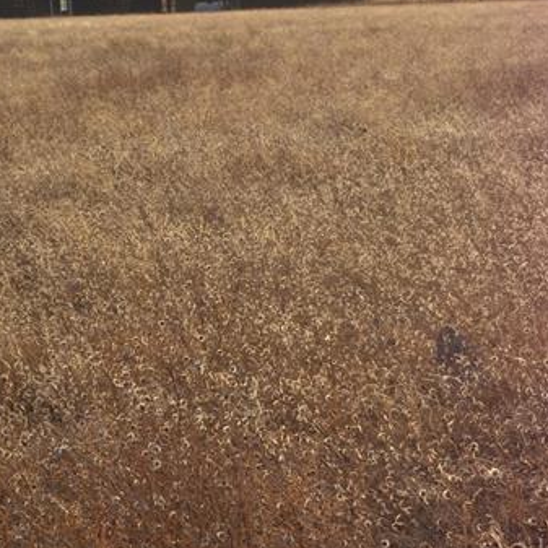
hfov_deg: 8.7
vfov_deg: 8.7
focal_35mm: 201
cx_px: 347
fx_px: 3600
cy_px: 323
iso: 100
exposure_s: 1/250
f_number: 10
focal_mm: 52
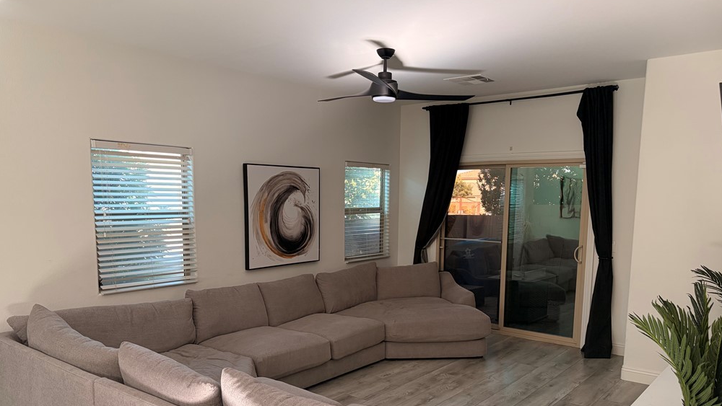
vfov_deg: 39.8
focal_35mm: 29
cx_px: 357
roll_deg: -0.8
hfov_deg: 66.1
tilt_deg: -6.9
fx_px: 555
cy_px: 268
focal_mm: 5.96
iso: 125
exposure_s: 1/103
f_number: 1.6
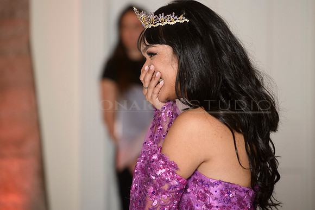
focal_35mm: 201
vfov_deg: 6.8
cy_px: 86
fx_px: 1763
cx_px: 187
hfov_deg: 10.2
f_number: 4.5
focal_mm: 170
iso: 1000
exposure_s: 1/80
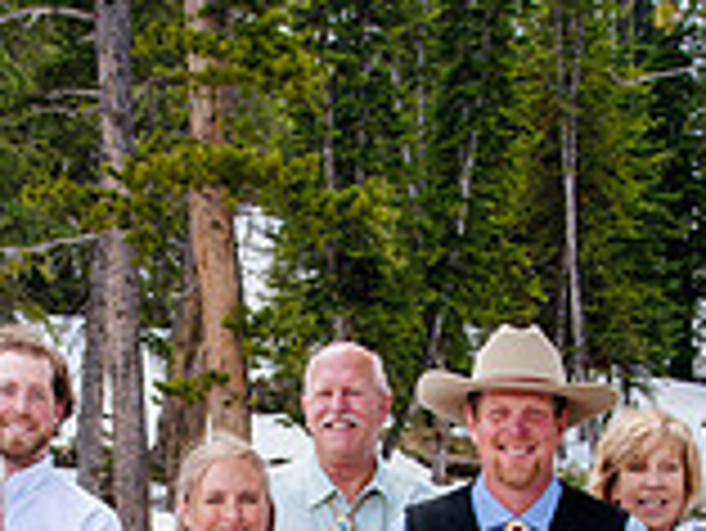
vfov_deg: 14.2
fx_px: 2061
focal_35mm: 101
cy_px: 660
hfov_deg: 19.4
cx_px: 238
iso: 400
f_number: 6.3
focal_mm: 24
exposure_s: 1/200
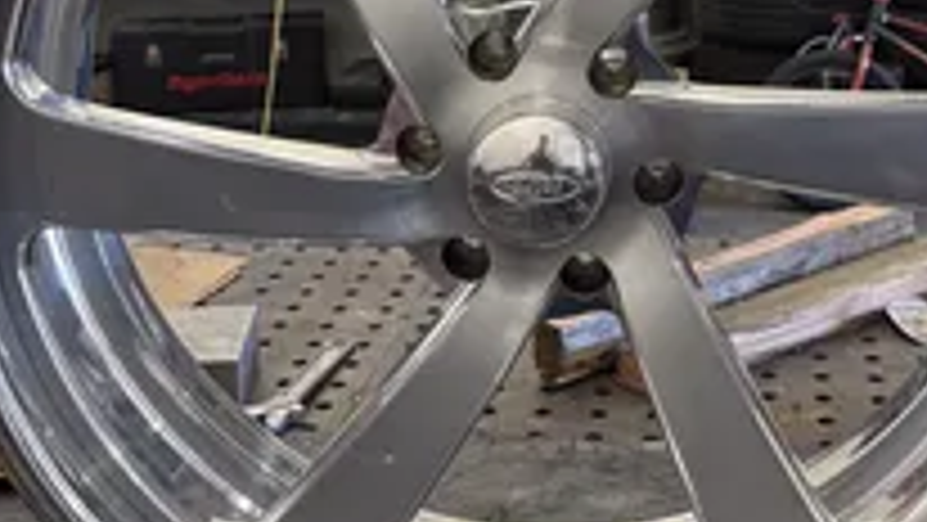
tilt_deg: -9.4
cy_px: -22
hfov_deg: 31.7
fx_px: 1623
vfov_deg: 17.8
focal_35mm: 66
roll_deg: -0.4
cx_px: 594
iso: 80
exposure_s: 1/60
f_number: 1.6
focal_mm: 5.96
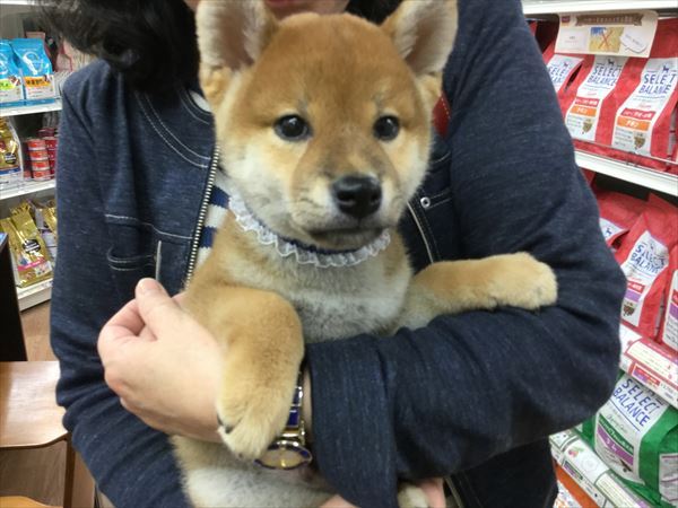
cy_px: 254
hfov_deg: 58.4
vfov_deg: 45.4
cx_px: 339
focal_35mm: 31
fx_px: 607
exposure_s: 1/30
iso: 80
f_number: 2.4
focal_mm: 3.3
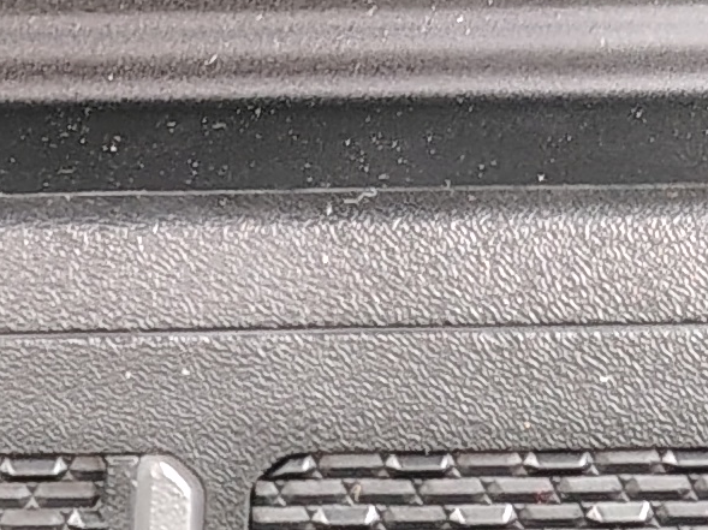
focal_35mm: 167
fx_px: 3414
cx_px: -168
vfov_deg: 8.2
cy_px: 1256
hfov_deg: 11.6
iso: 800
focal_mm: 5.56
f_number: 1.8
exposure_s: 1/83.6
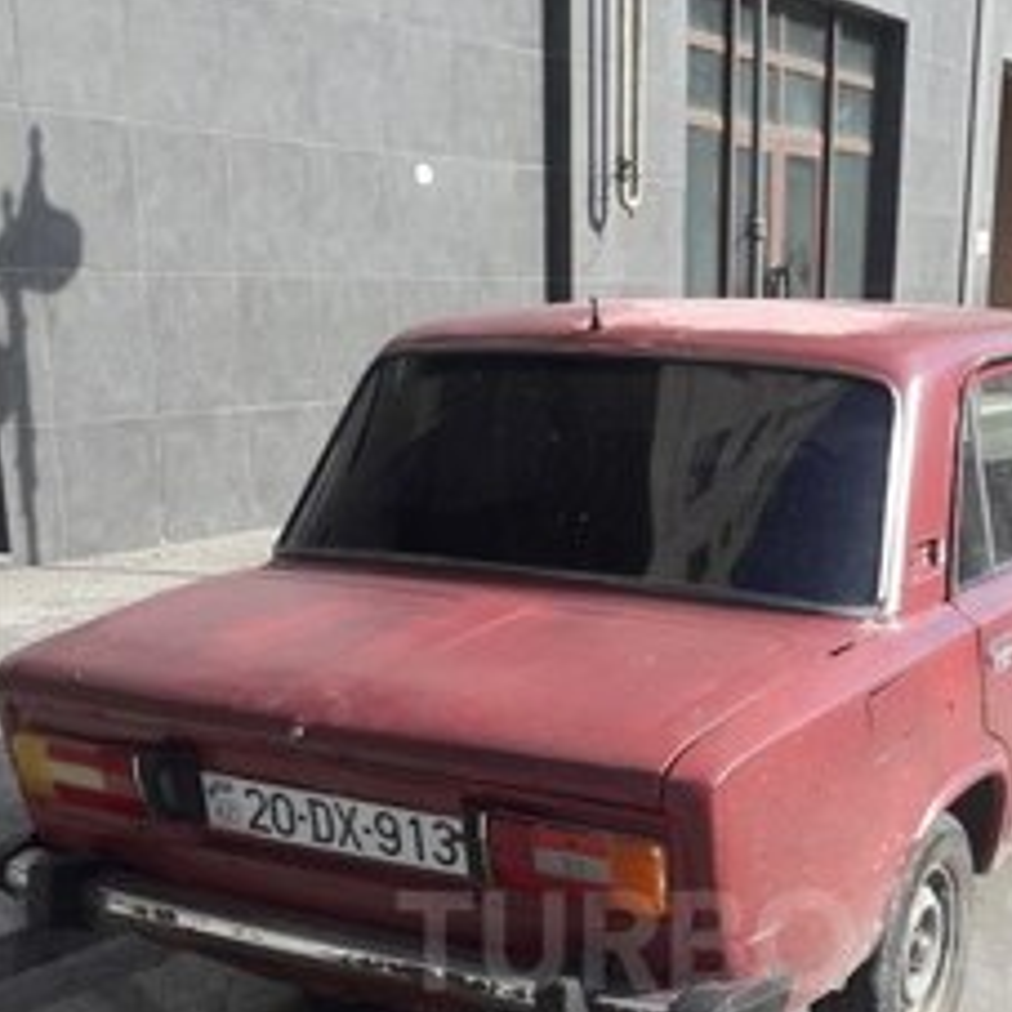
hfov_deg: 31.2
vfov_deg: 30.1
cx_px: 740
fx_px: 1786
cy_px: 941
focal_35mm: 54
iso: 40
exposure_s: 1/726
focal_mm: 3.7
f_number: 1.9
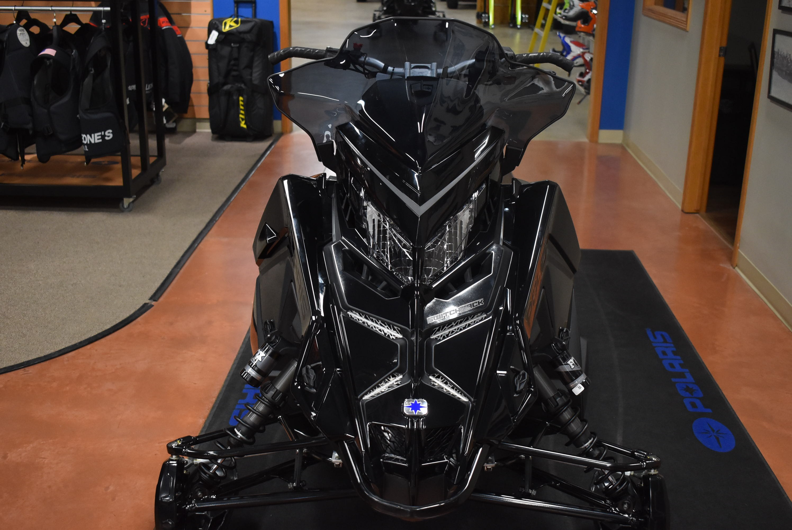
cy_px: 265
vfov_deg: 31.9
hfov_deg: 46.4
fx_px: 925
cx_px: 396
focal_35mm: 42
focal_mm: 28
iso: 2000
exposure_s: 1/125
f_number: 4.2
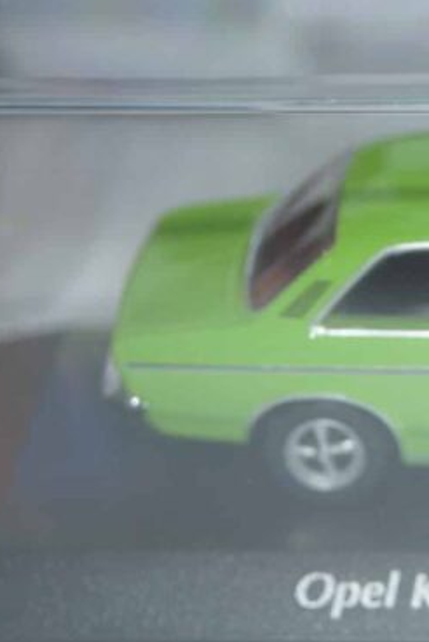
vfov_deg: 12.0
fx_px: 3051
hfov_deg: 8.0
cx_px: 506
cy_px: 333
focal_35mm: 171
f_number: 5.6
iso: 250
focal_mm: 70
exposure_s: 1/80
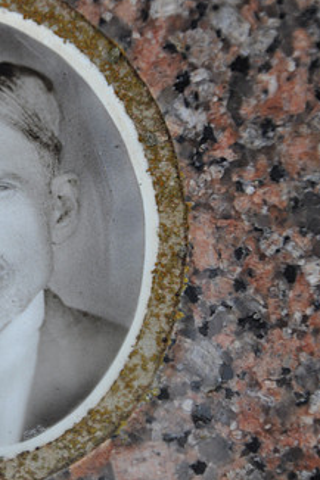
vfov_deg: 7.4
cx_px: -21
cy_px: 261
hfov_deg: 4.9
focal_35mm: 280
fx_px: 3736
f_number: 5.6
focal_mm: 105
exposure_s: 1/125
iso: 320
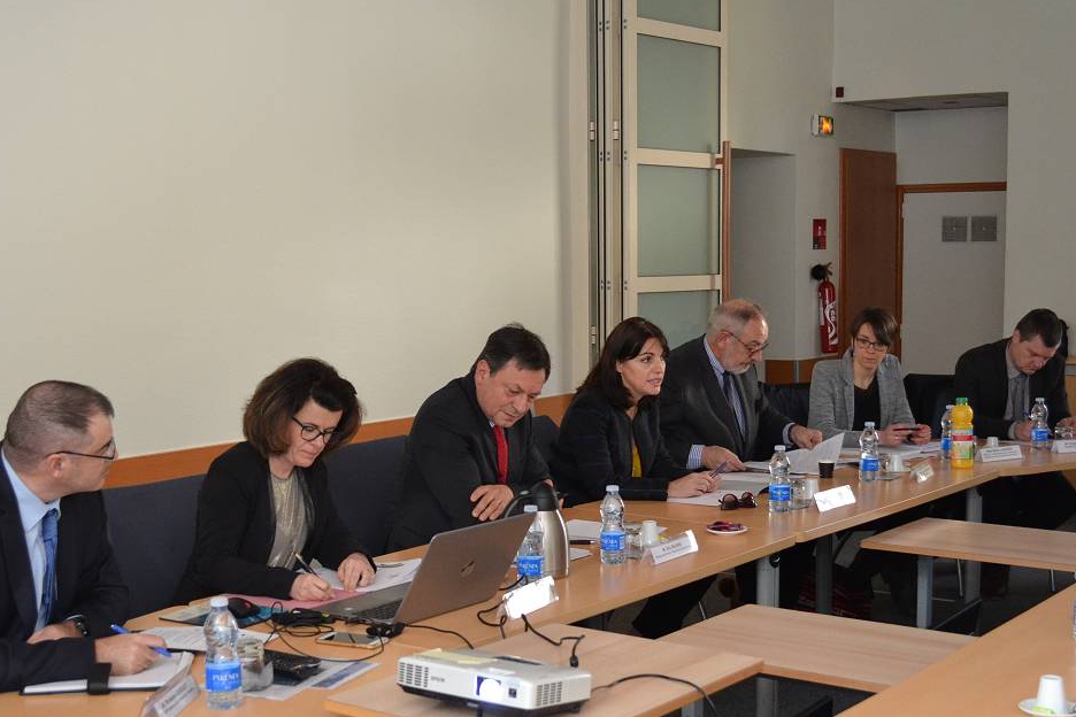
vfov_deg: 26.9
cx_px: 459
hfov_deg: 39.5
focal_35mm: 50
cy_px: 434
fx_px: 1494
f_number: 4.2
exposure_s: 1/60
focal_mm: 26
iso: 1800
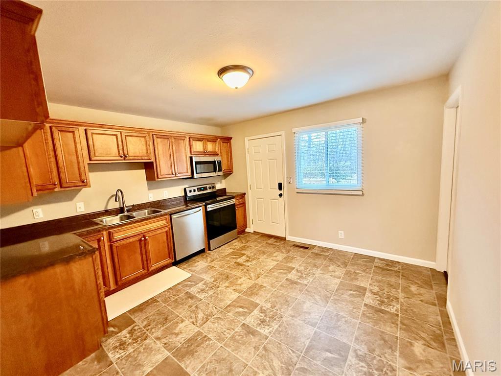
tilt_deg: -5.1
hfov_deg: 102.1
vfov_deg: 85.7
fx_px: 203
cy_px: 188
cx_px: 250
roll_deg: +3.9
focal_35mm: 14
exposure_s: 1/60
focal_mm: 2.22
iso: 640
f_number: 2.2
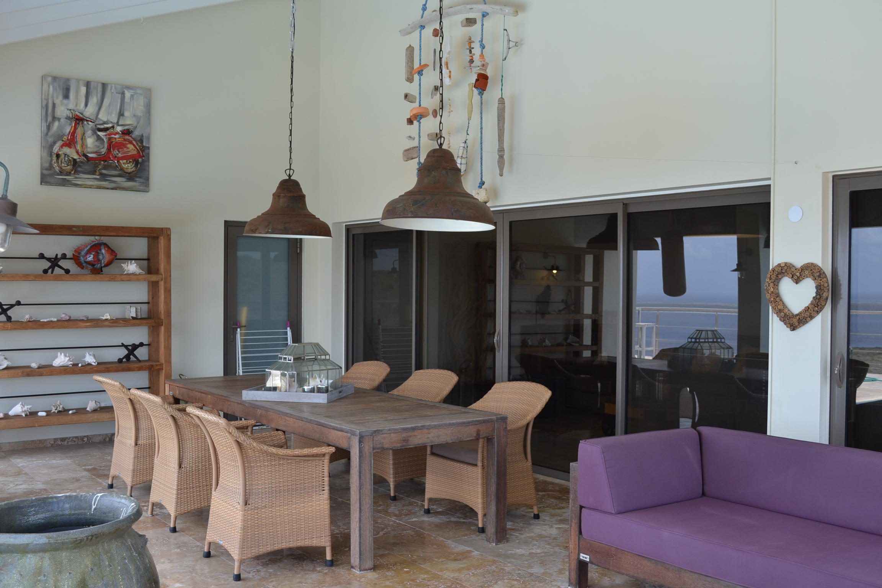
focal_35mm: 36
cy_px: 294
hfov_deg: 53.1
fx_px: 882
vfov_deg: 36.9
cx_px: 441
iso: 200
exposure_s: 1/125
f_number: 5.6
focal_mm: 24
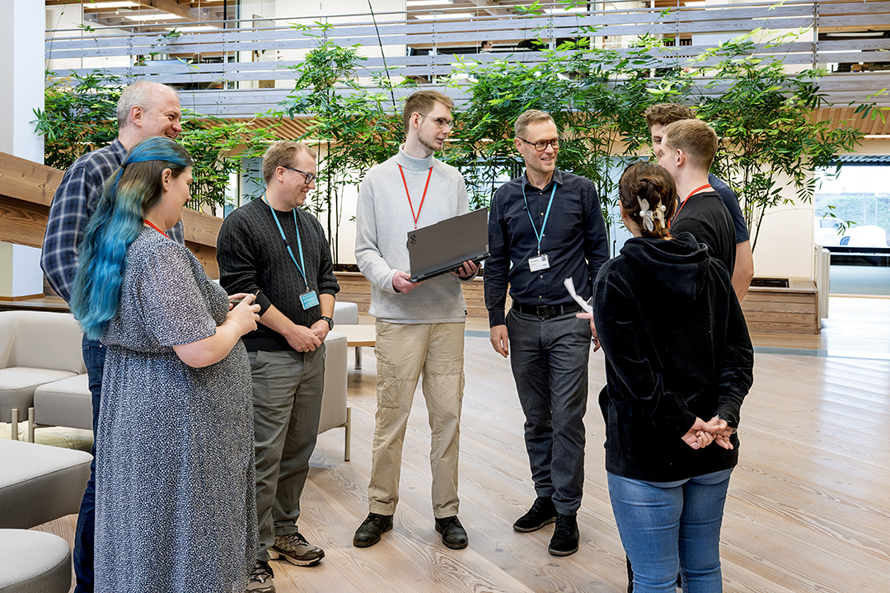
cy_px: 296
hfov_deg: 60.3
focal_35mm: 31
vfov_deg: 42.3
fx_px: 766
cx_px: 445
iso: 3200
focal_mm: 31
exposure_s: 1/100
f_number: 5.6
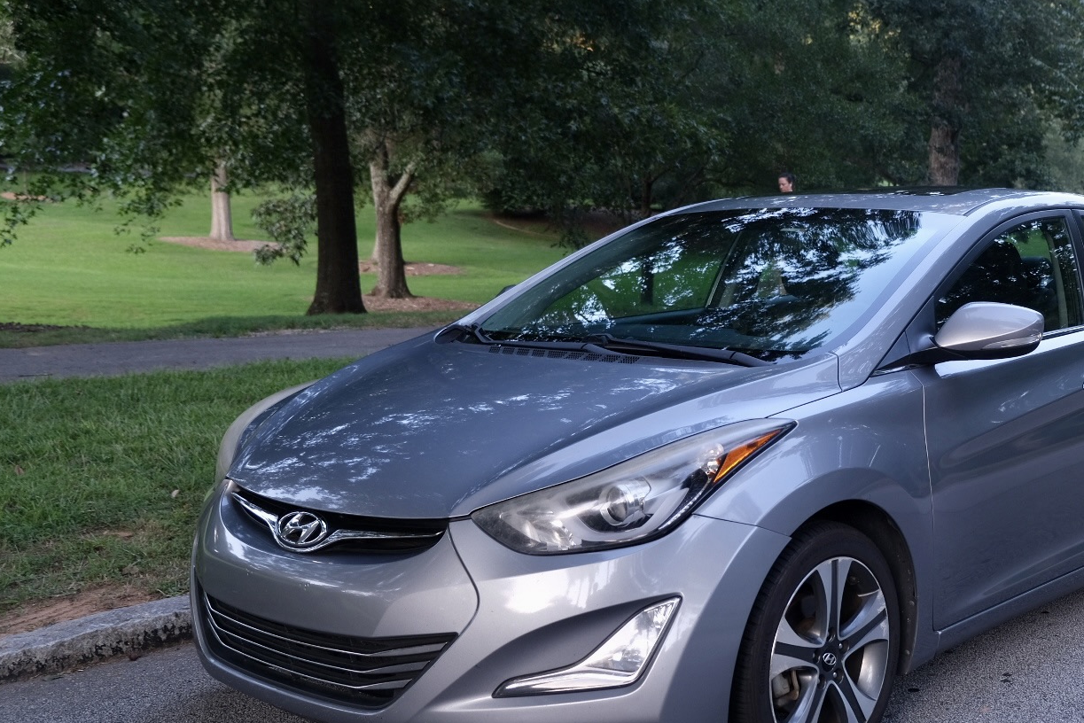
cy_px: 436
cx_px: 722
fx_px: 1355
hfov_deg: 43.0
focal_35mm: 45
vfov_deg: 29.8
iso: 160
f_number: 3.2
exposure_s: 1/75
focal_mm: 20.5
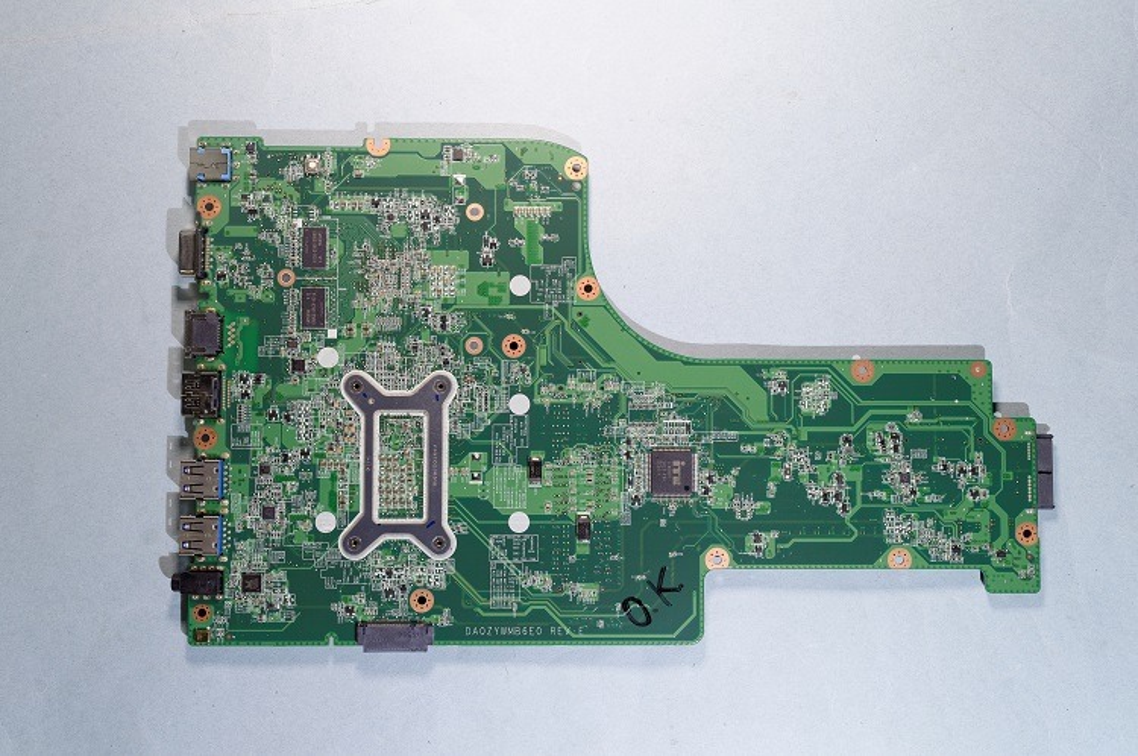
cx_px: 569
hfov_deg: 57.3
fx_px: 1042
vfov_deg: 39.9
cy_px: 378
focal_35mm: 33
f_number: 8
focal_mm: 22
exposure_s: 1/5
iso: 100
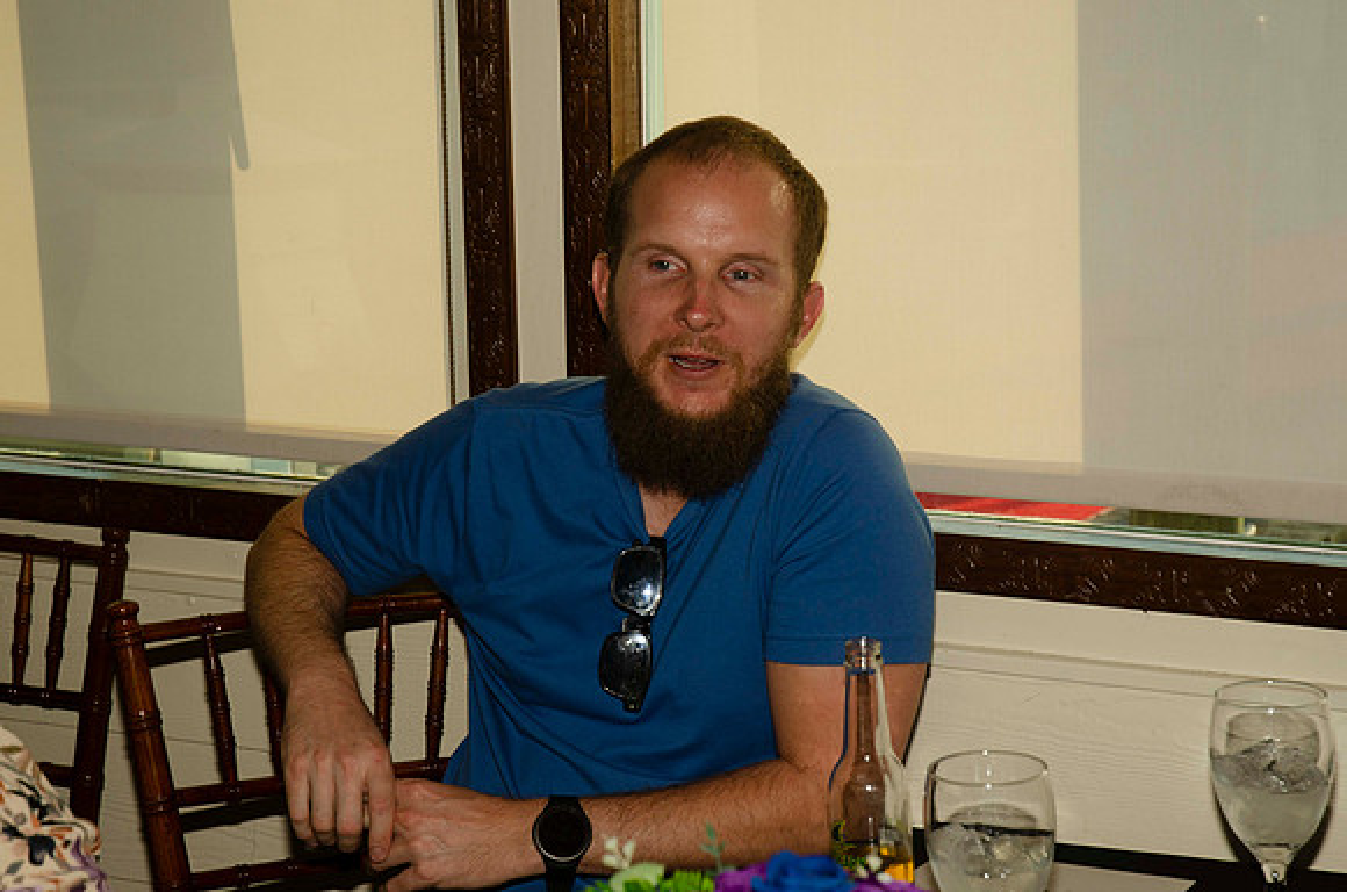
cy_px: 446
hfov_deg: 27.0
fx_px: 2800
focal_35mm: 75
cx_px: 674
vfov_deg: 18.1
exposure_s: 1/250
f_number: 5.6
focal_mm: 50
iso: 100
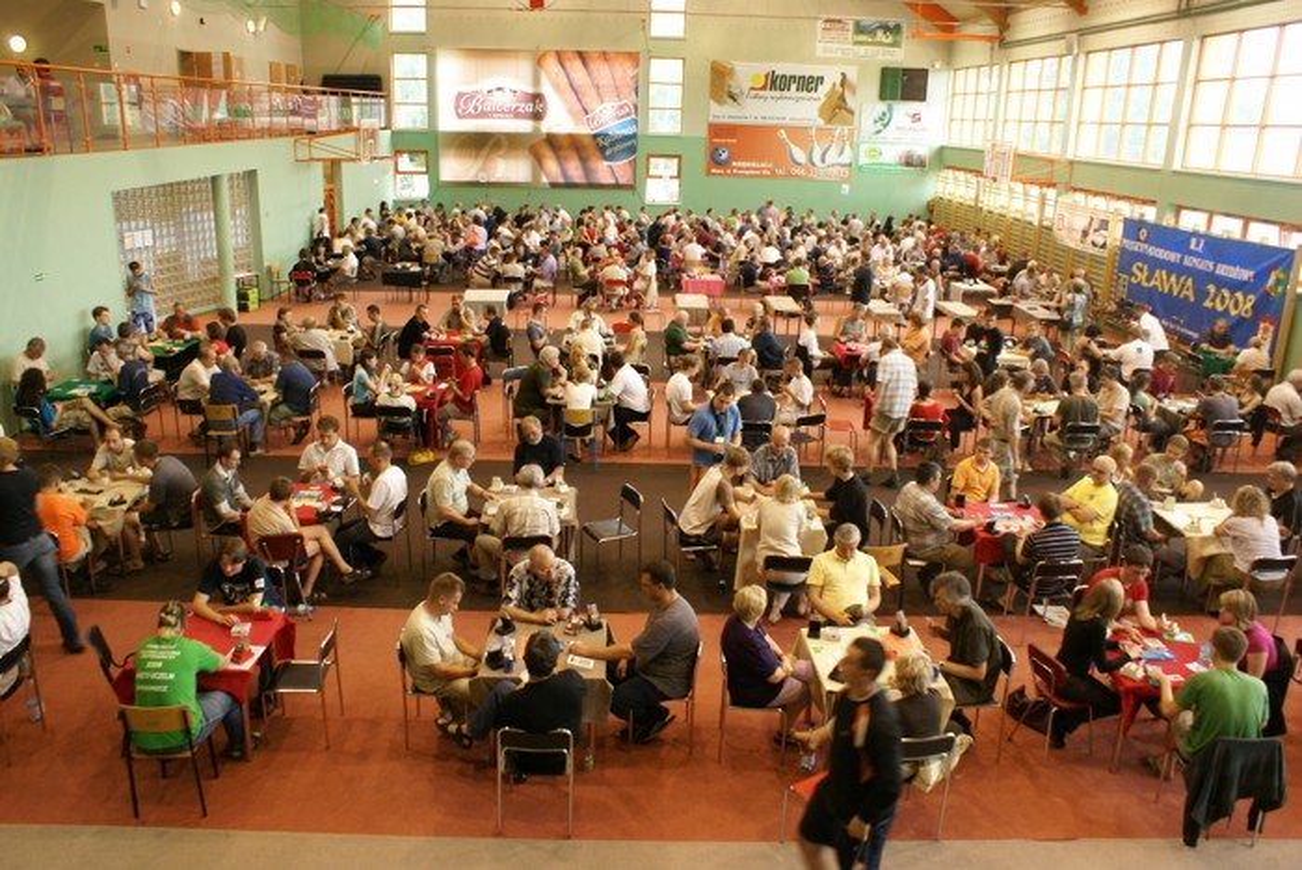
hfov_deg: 67.3
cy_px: 435
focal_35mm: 27
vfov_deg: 48.0
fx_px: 977
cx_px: 651
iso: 400
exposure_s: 1/30
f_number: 5.6
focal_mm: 18
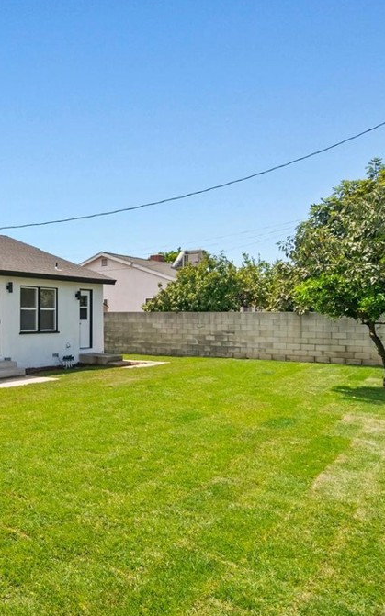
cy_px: 306
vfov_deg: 66.5
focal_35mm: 28
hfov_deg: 36.0
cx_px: -62
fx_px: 470
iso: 125
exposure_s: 1/320
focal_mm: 12
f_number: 11
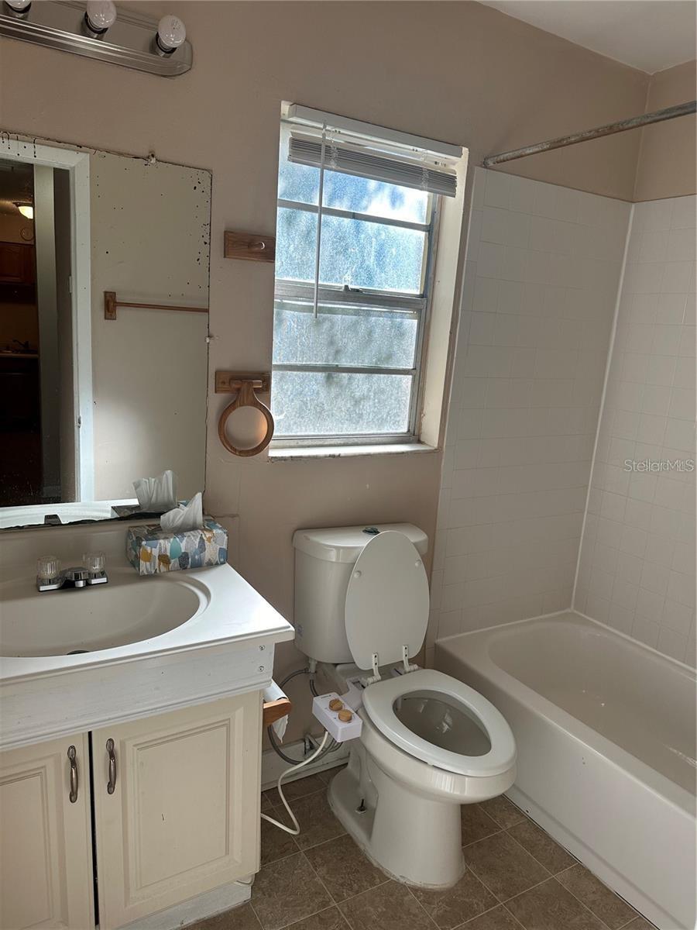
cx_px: 348
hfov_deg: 56.8
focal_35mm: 24
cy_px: 465
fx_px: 644
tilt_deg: -11.4
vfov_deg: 71.6
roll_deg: -4.3
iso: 80
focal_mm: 6.86
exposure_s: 1/361
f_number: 1.78
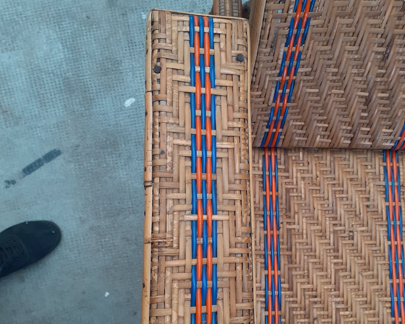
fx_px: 432
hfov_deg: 50.3
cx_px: 201
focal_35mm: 36
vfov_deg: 40.8
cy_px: 208
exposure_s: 1/100
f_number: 1.9
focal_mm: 3.6
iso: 64
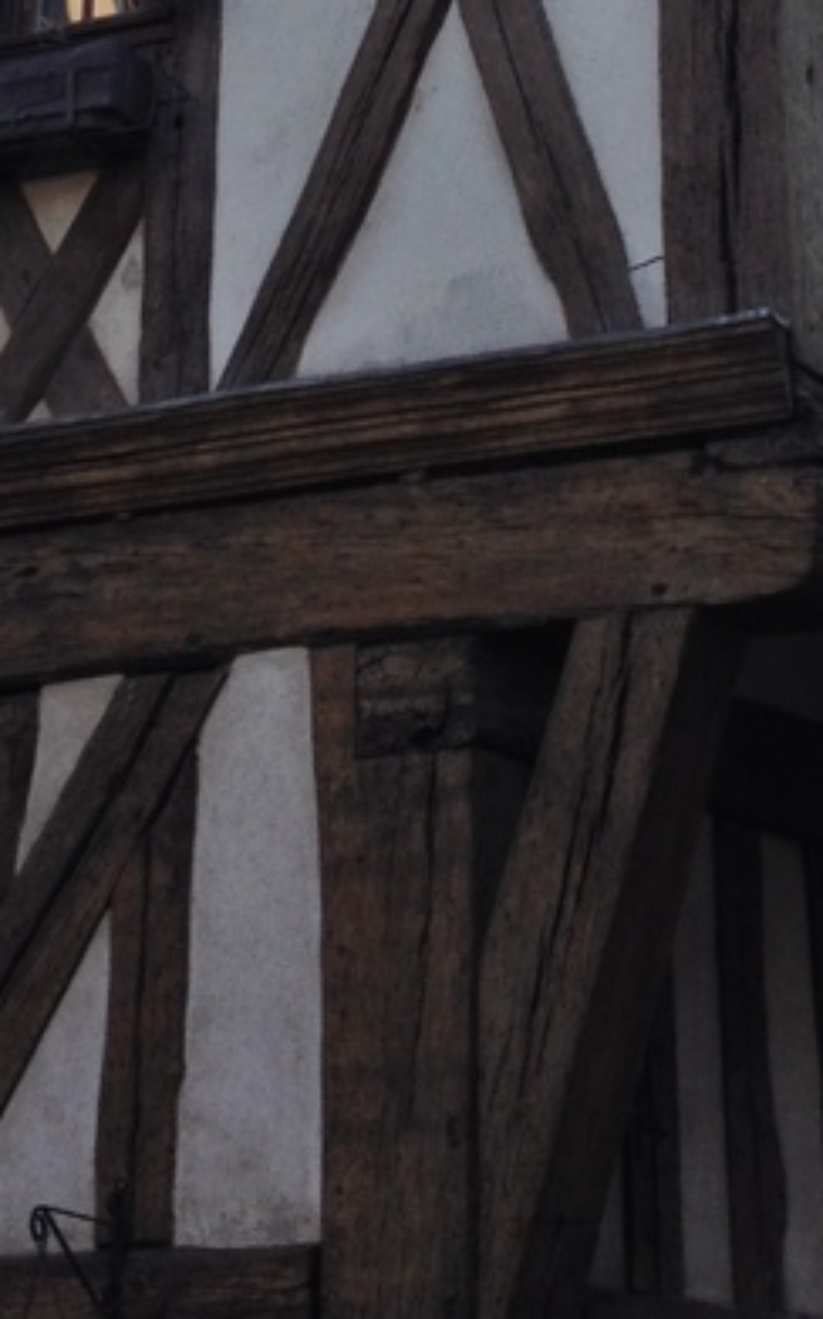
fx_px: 4096
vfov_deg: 17.6
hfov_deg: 11.5
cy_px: -152
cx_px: 415
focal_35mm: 114
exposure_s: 1/286
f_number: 2.4
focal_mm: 4.28
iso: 50
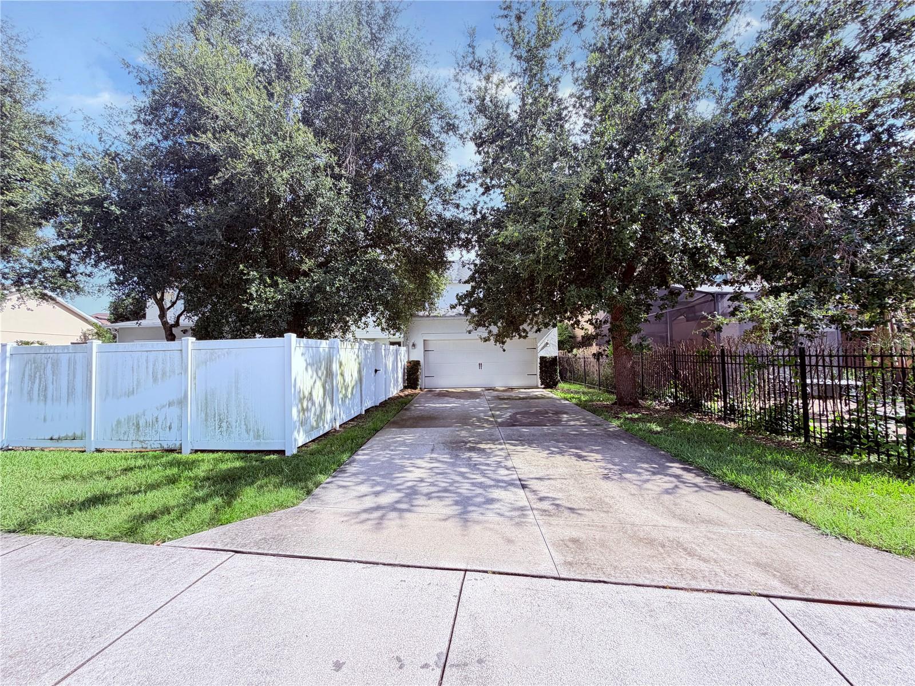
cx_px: 458
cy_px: 343
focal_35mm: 14
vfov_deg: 85.7
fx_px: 370
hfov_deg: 102.1
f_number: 2.2
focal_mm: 2.22
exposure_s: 1/217
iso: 50
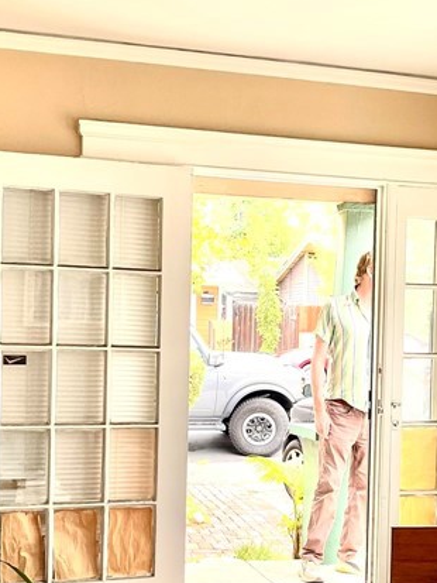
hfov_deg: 23.4
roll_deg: -1.4
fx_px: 1043
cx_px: 333
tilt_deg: -1.3
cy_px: 374
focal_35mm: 62
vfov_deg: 31.0
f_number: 1.6
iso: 100
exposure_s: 1/121
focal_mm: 5.1
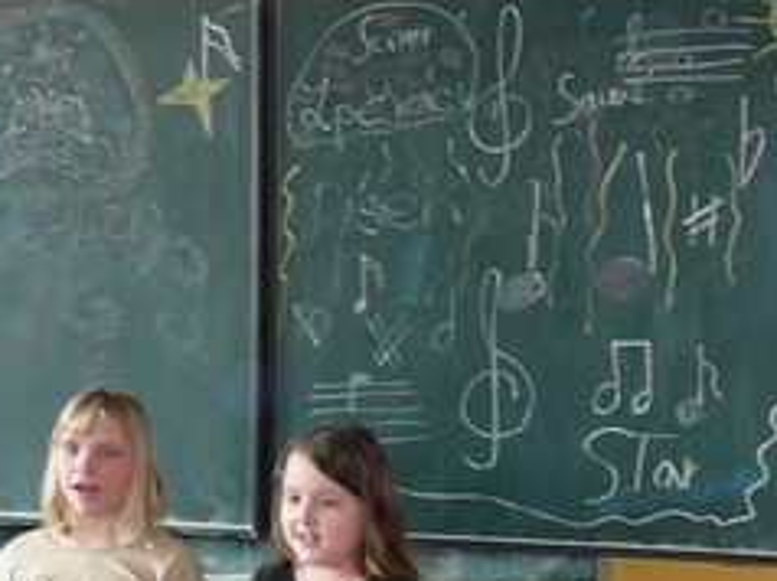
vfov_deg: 13.7
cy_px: 778
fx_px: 2310
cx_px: 568
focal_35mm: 103
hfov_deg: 19.0
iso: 160
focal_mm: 5.2
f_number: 2.8
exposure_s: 1/30
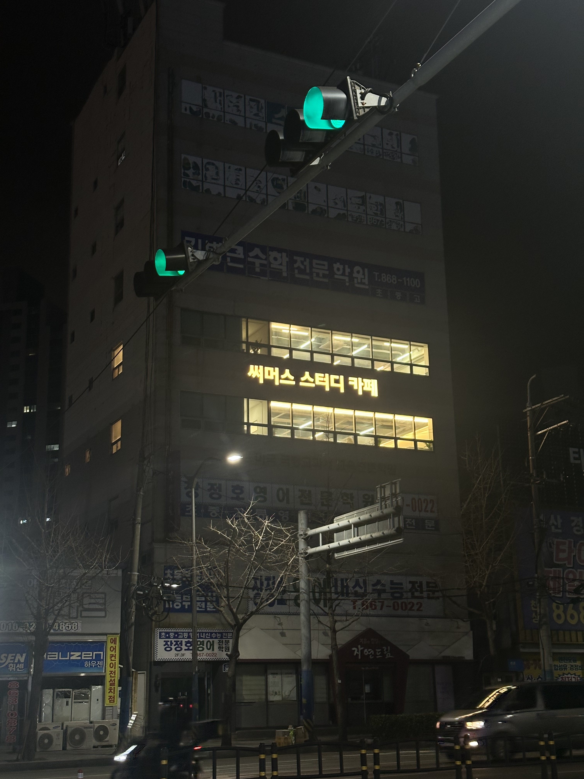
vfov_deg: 39.7
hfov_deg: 30.3
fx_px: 1080
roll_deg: +0.3
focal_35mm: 48
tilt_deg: +15.2
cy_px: 390
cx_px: 292
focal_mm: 6.86
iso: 160
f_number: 1.78
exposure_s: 1/60
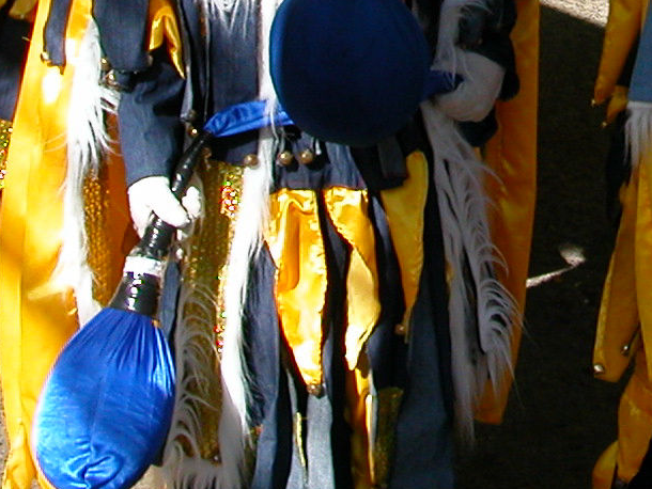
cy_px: -130
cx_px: 663
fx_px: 1828
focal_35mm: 97
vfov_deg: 14.7
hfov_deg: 19.6
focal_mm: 5.6
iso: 100
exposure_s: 1/405
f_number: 4.5
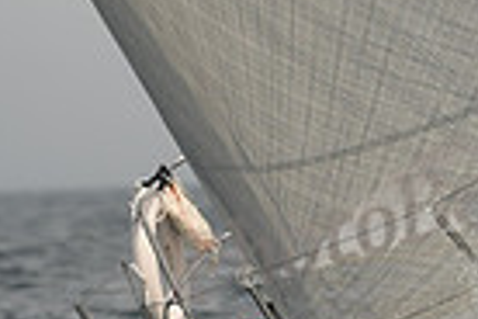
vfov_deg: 0.8
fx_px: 22292
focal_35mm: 1679
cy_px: -16
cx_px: 849
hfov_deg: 1.2
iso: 250
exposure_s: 1/800
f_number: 8
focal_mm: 400
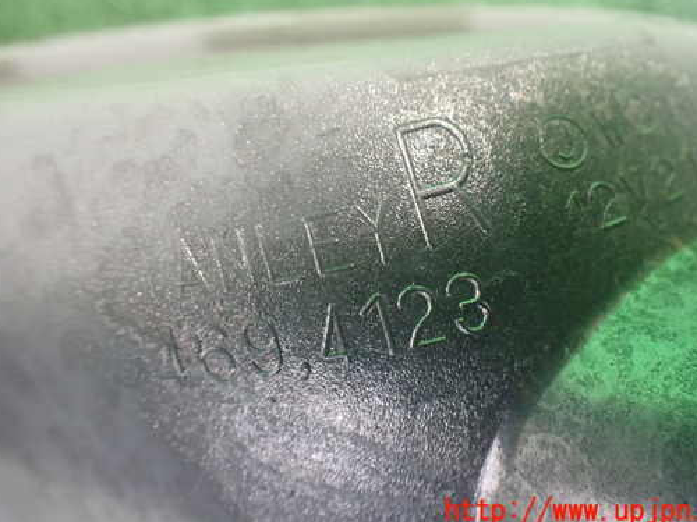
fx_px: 725
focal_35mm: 36
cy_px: 216
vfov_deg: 39.5
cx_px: 342
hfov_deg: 51.4
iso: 800
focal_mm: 5.4
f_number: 2.3
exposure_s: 1/80
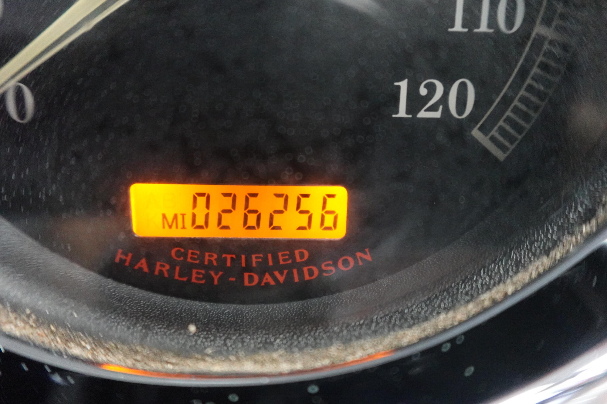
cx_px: 304
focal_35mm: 20
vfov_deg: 61.9
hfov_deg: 84.0
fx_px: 337
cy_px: 202
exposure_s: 1/160
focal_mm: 7.6
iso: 4000
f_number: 2
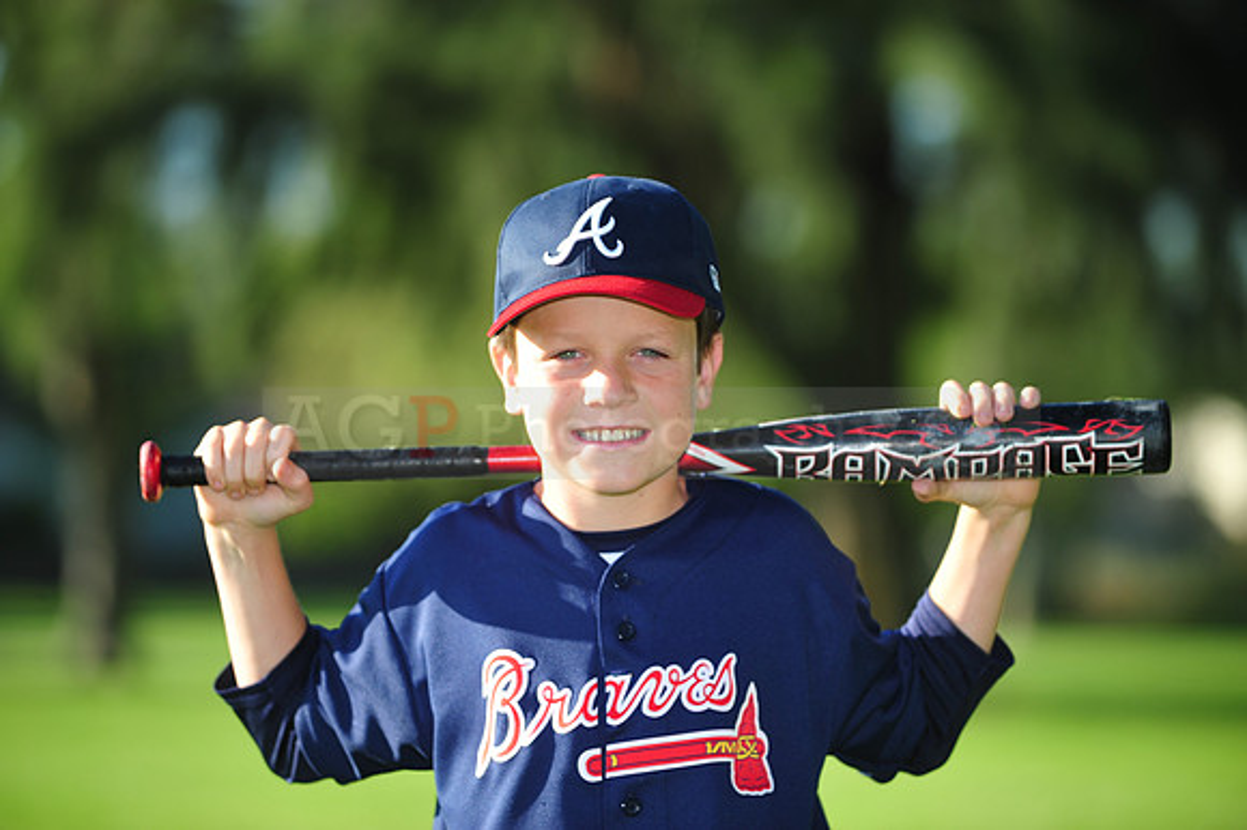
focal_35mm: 200
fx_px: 6924
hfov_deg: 10.3
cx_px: 624
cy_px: 415
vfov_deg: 6.9
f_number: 4
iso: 200
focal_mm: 200
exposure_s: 1/640
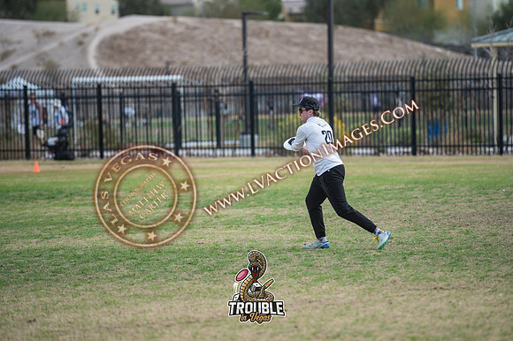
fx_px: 3199
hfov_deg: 9.2
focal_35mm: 225
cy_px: 171
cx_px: 269
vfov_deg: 6.1
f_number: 3.2
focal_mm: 200
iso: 160
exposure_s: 1/2000
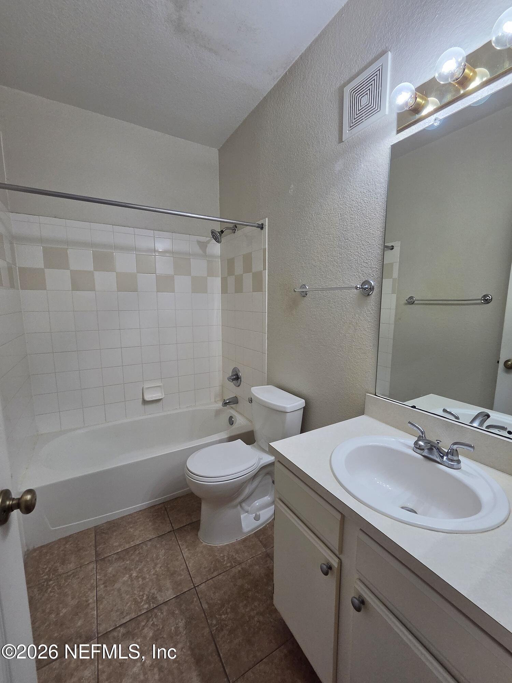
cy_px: 342
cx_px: 256
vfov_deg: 106.2
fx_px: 256
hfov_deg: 89.9
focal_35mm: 13
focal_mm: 2.2
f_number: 2.2
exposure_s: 1/120
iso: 250
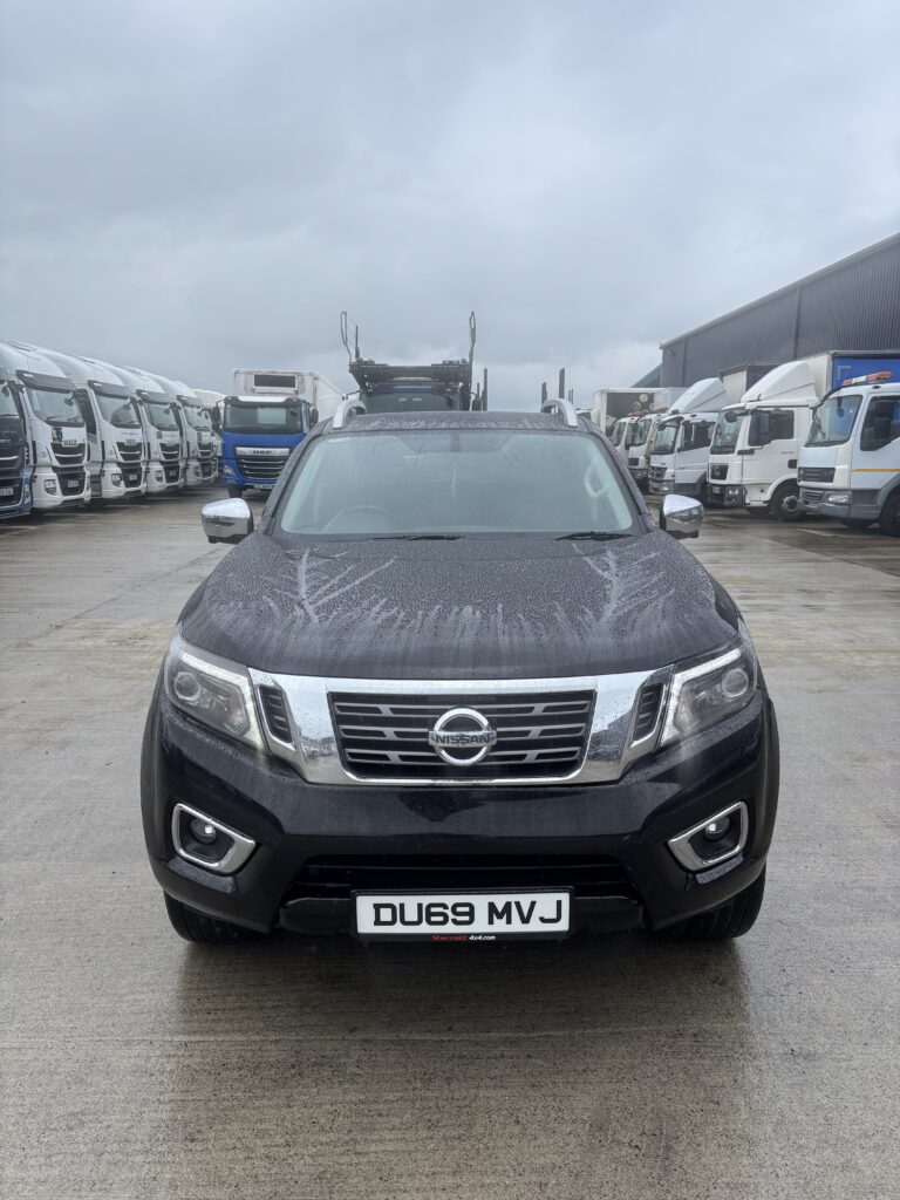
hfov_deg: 53.1
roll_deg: -2.1
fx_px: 901
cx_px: 450
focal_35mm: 26
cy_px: 600
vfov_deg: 67.3
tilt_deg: -9.8
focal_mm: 5.96
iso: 50
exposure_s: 1/961
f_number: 1.6
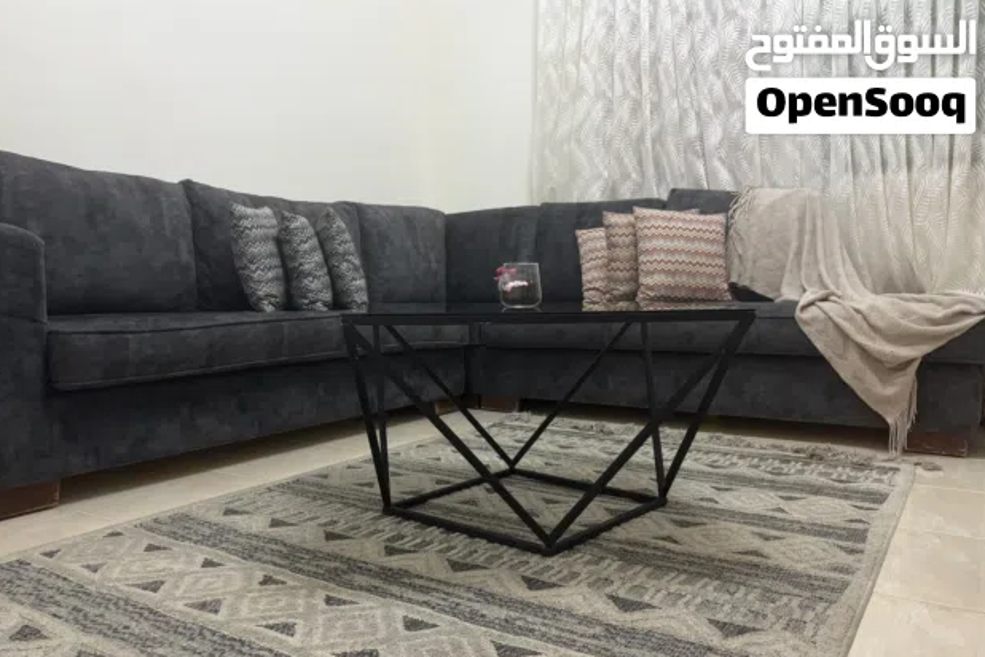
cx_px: 505
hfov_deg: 65.5
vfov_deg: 46.3
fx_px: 766
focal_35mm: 28
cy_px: 364
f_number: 1.6
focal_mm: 5.96
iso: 250
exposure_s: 1/60
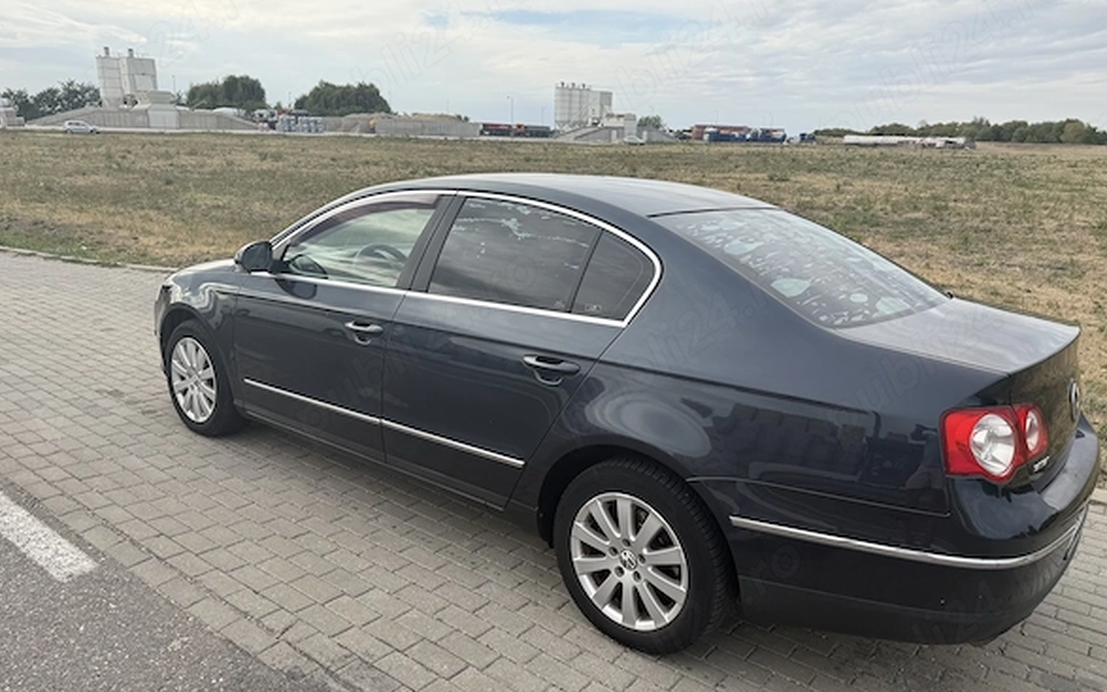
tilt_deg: -16.5
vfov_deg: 47.6
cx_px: 547
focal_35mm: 26
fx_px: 784
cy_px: 366
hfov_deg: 70.4
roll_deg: -1.8
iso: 80
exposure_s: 1/2299
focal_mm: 6.76
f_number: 1.78
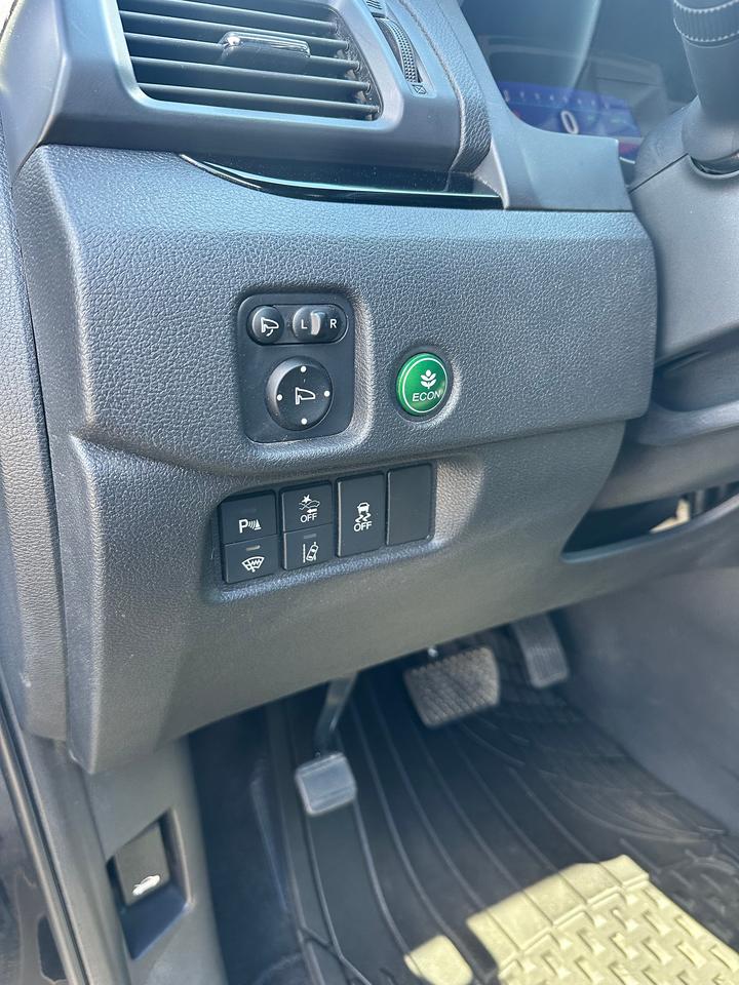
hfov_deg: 56.8
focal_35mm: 24
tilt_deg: -21.8
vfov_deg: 71.6
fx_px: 683
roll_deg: -0.3
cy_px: 492
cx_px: 370
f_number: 1.78
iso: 200
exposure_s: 1/121
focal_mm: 6.86
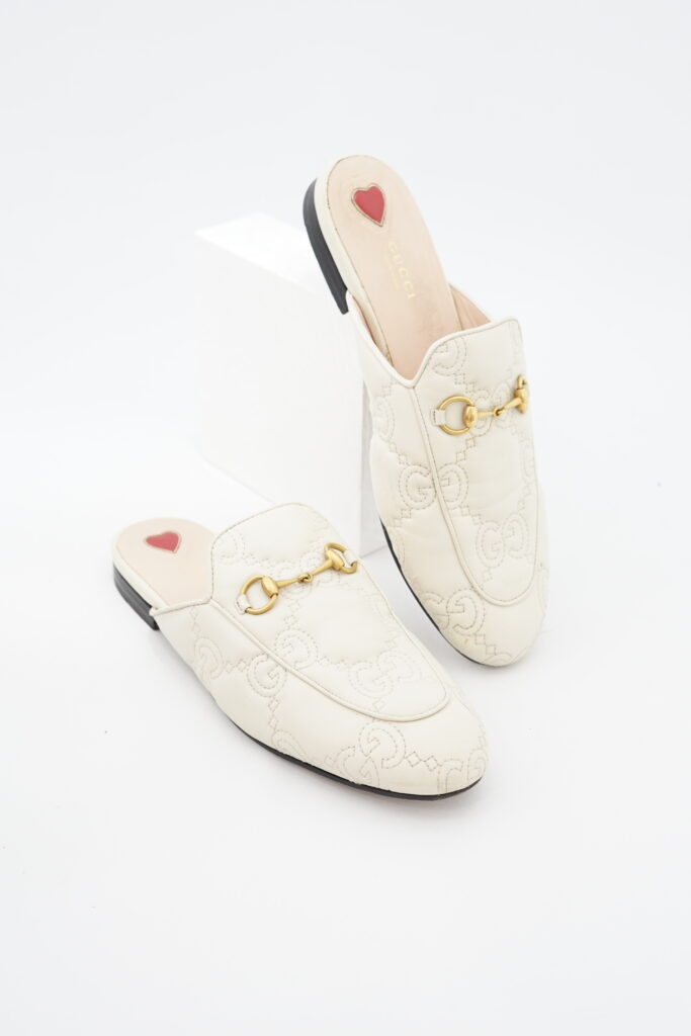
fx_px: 1439
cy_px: 518
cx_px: 346
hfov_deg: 27.0
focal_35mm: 50
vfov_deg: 39.6
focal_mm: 50
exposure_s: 1/10
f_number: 6.3
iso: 640
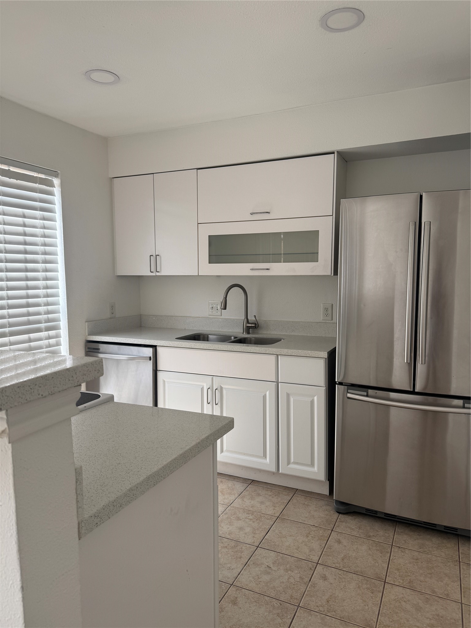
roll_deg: +0.6
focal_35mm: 24
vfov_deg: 71.6
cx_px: 236
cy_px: 314
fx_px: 435
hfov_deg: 56.8
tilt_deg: -4.6
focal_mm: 6.76
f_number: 1.78
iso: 80
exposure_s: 1/184
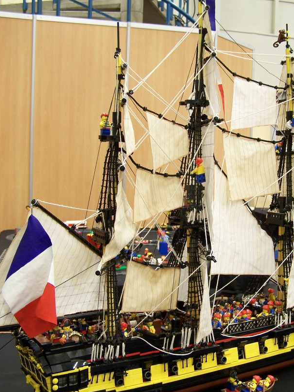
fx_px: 544
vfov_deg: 39.7
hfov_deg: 30.1
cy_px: 193
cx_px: 183
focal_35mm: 48
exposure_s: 1/2
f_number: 2.8
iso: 80
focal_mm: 6.3
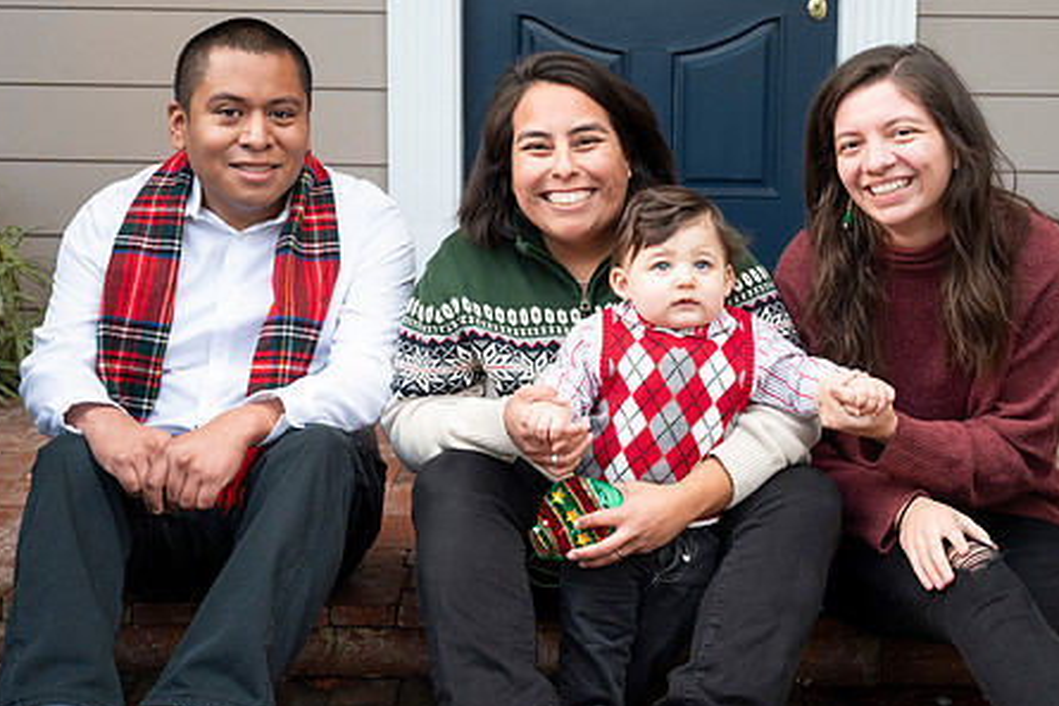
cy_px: 324
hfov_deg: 33.3
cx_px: 614
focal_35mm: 60
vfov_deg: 22.6
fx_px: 1765
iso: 400
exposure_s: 1/160
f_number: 5.3
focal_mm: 46
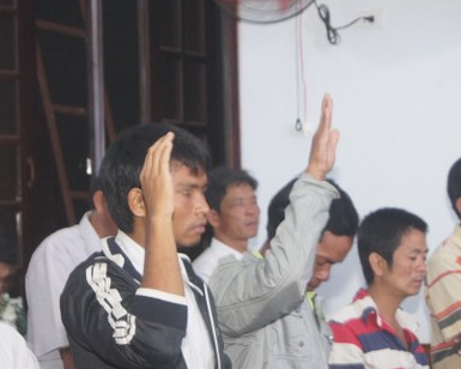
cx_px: 283
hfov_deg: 17.3
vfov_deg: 13.9
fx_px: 1510
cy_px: 206
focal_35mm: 111
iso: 800
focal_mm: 55
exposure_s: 1/2
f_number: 5.6
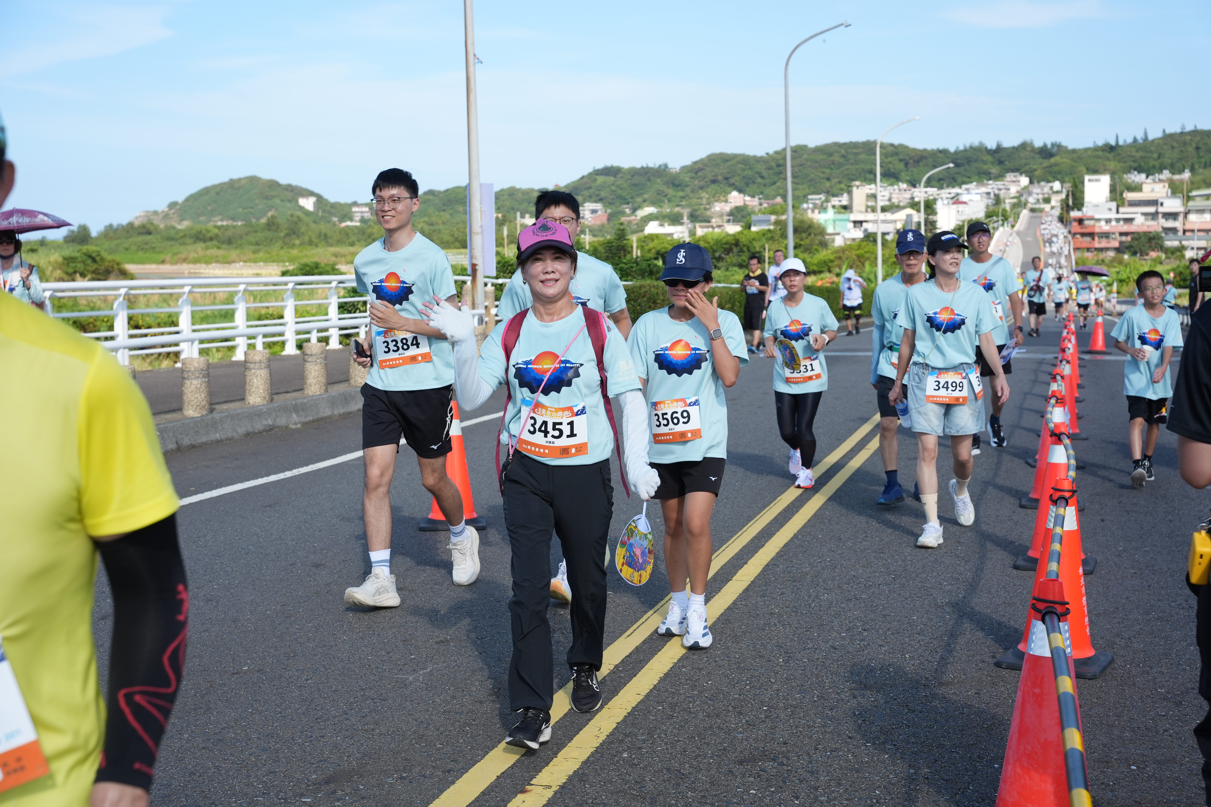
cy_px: 404
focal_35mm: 48
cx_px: 606
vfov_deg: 28.2
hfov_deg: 41.3
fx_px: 1608
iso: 400
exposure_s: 1/1600
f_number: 5.6
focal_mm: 47.8
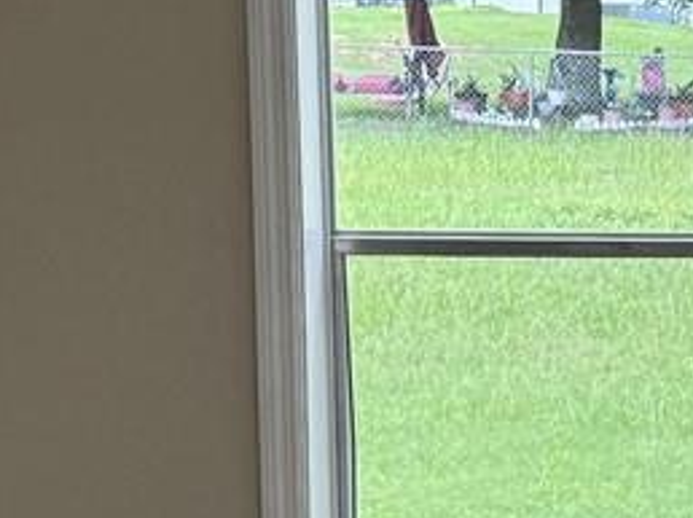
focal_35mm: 149
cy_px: 335
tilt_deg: -6.6
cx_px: 1134
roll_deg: -0.5
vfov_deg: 9.9
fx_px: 2980
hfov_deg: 12.4
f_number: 1.78
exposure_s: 1/224
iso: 100
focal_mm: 6.76
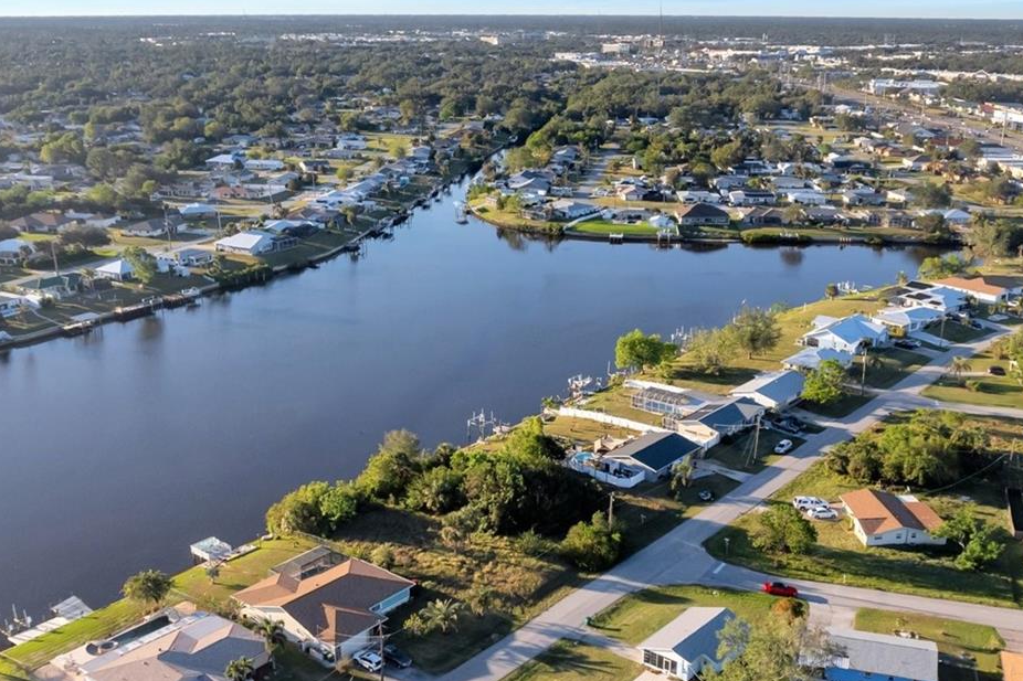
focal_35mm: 38
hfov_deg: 50.7
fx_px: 1080
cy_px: 453
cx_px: 488
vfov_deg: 34.7
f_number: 2.8
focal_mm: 8.38
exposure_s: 1/1000
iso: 130
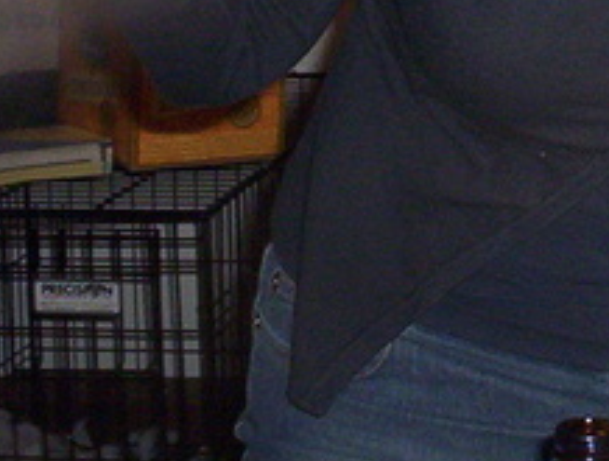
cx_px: 676
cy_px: -207
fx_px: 2418
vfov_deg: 10.5
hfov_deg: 14.0
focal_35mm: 137
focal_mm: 4.99
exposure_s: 1/60
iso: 140
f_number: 4.5
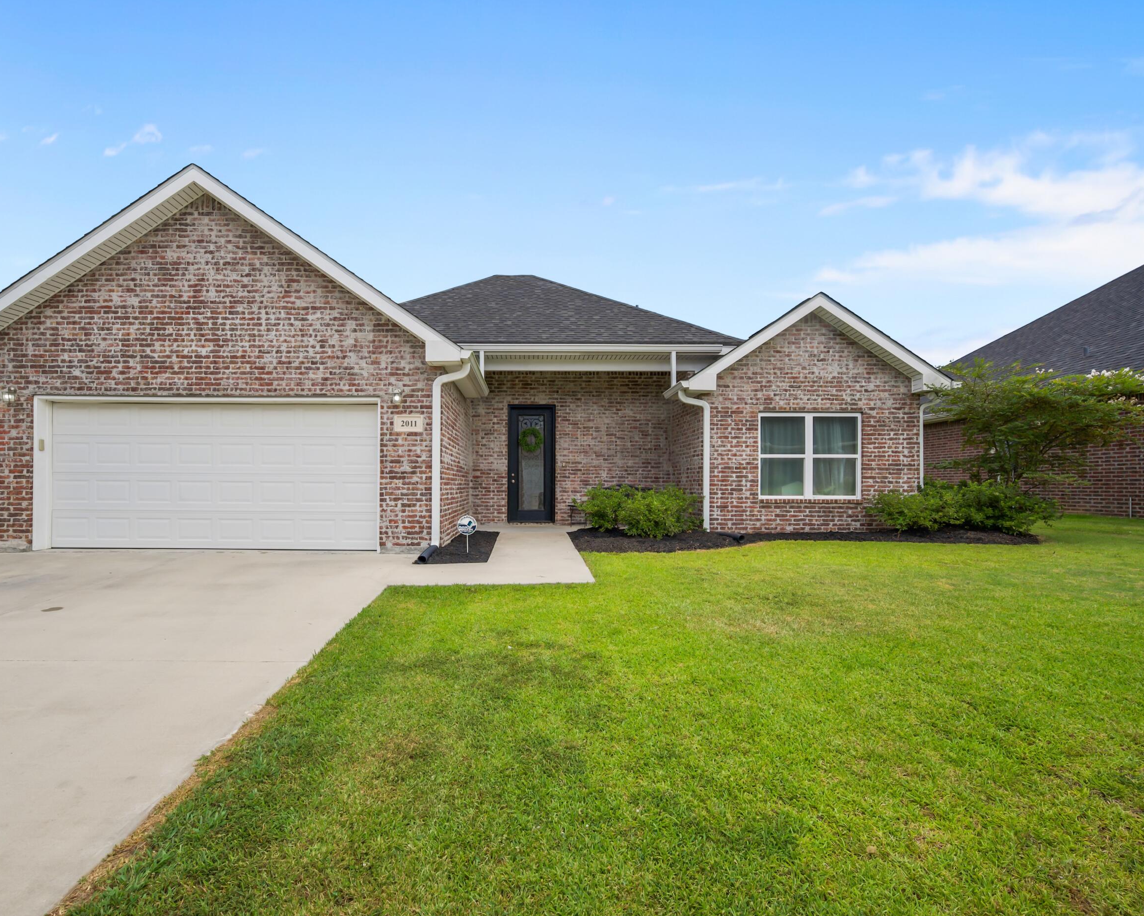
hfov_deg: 89.4
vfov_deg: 76.9
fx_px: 576
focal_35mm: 17
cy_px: 483
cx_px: 521
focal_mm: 14
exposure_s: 1/250
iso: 125
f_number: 7.1
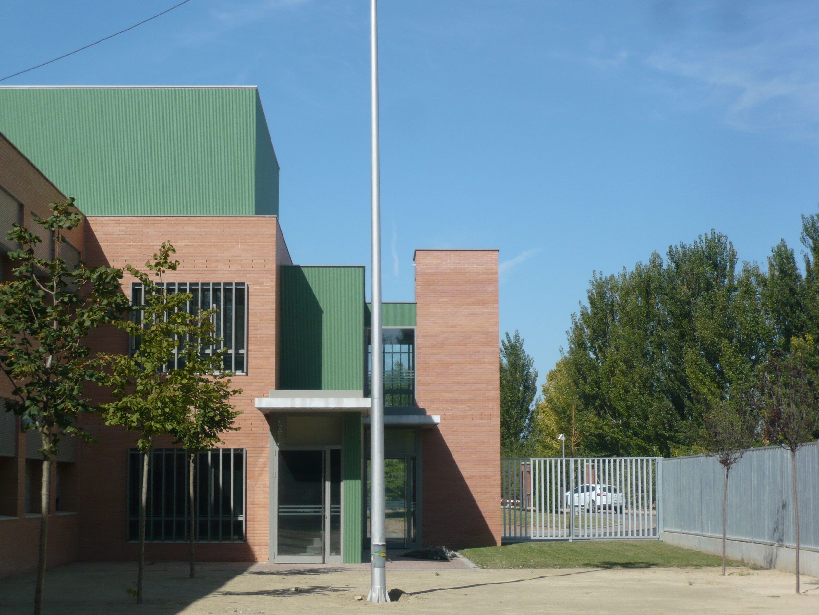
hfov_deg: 26.3
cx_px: 404
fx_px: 1751
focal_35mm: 74
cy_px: 304
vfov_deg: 19.9
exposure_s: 1/800
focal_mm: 12
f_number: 4.7
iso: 100
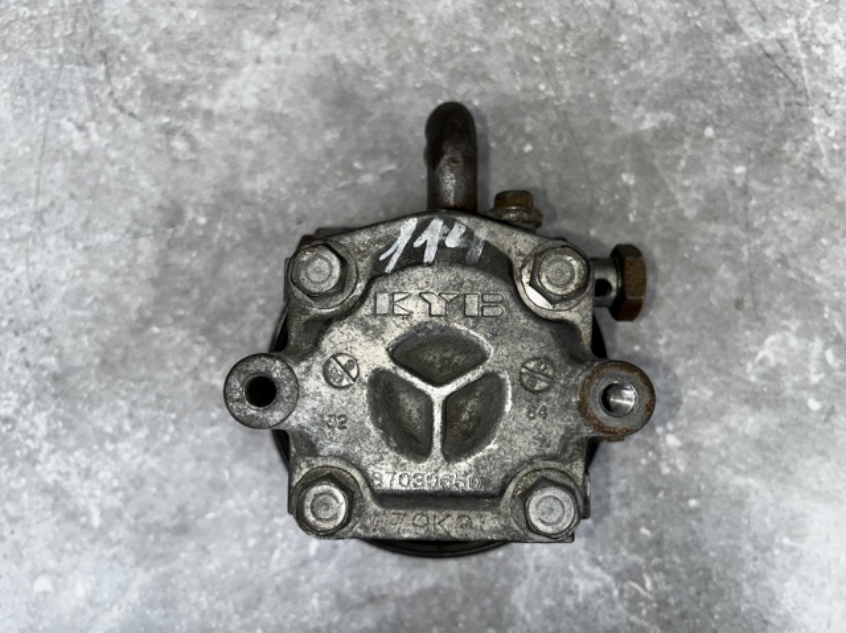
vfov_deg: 53.0
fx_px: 635
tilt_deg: -82.8
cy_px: 316
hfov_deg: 67.3
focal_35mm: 26
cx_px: 423
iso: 32
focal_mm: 5.1
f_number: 1.6
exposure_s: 1/951
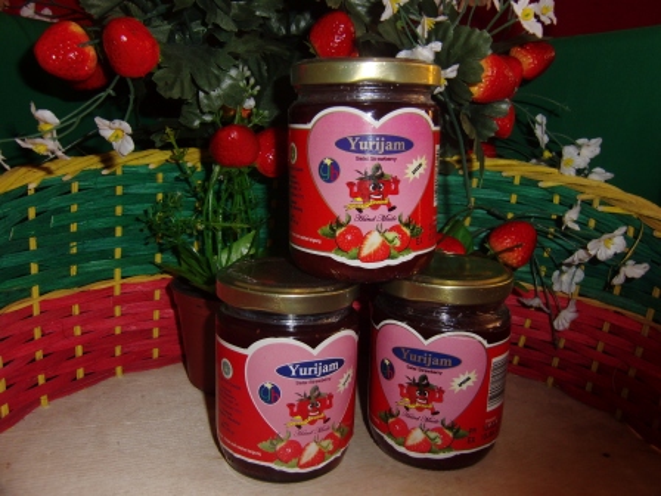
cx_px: 330
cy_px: 248
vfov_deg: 46.8
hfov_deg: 60.0
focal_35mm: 30
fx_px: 573
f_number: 3.5
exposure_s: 1/15
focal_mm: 5.2
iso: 100
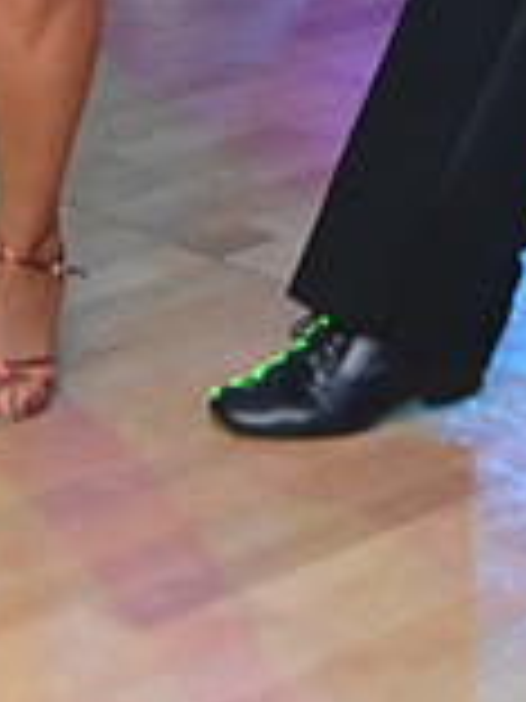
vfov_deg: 10.4
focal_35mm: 179
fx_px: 3627
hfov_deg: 8.3
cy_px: -540
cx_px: 375
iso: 5000
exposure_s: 1/200
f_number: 5
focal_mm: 50
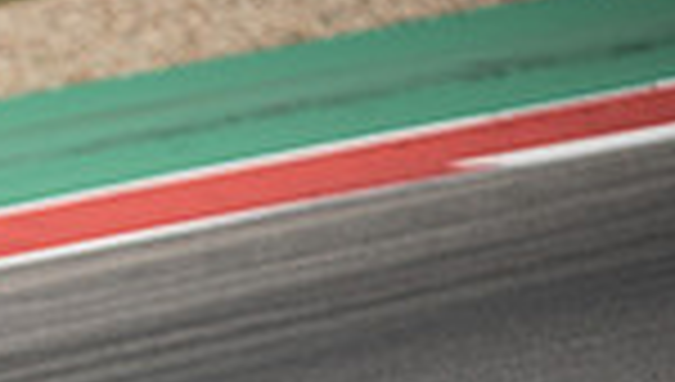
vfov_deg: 1.0
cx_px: -594
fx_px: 21749
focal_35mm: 1213
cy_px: 807
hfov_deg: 1.8
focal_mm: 200
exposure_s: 1/2000
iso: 125
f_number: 2.8
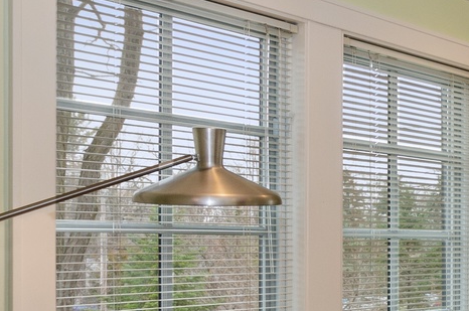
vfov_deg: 21.3
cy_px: 227
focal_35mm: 63
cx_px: 739
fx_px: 819
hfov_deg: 23.8
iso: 200
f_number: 8
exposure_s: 1/10
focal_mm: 12
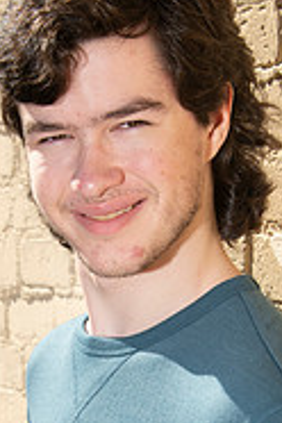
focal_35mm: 169
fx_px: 1986
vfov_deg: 12.1
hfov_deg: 8.1
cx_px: 84
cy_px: 387
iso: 160
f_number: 10
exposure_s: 1/160
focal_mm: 70
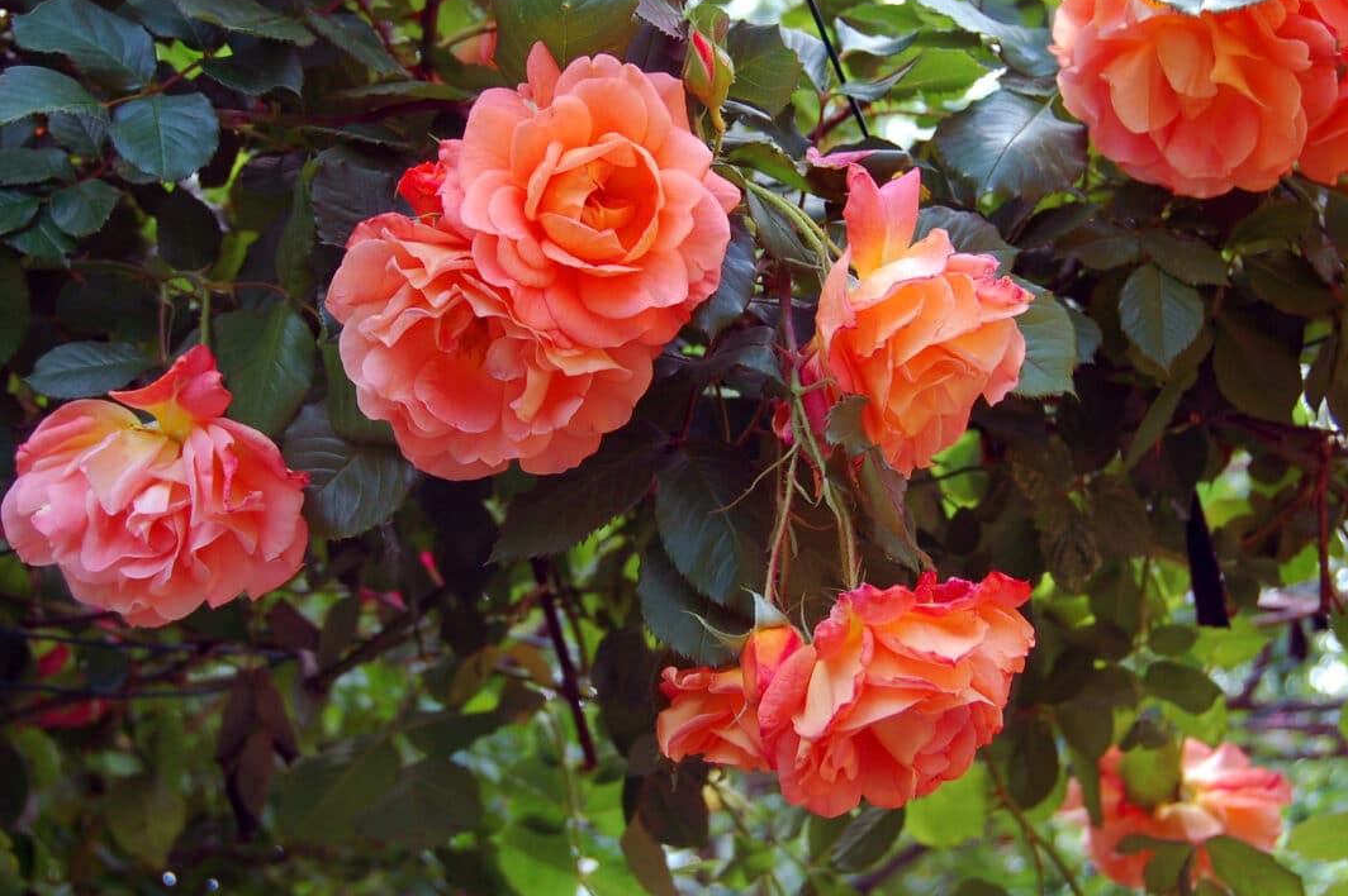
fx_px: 2806
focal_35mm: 75
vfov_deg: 18.1
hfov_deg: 27.0
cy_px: 331
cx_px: 745
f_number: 5.6
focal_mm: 38
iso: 250
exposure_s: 1/125
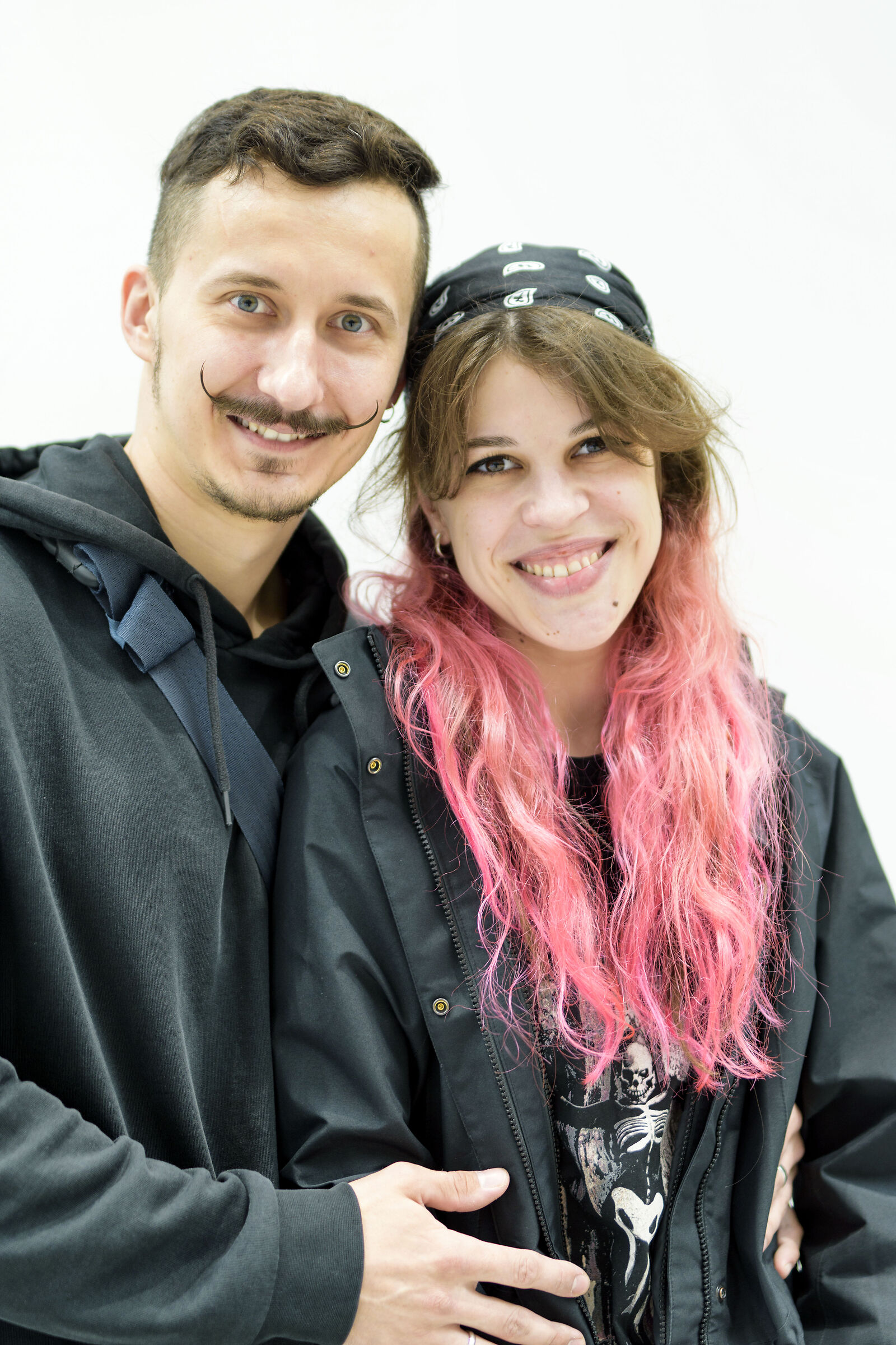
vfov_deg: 27.0
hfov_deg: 18.2
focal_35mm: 75
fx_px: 2800
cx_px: 448
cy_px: 672
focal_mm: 50
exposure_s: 1/80
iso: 200
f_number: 1.8
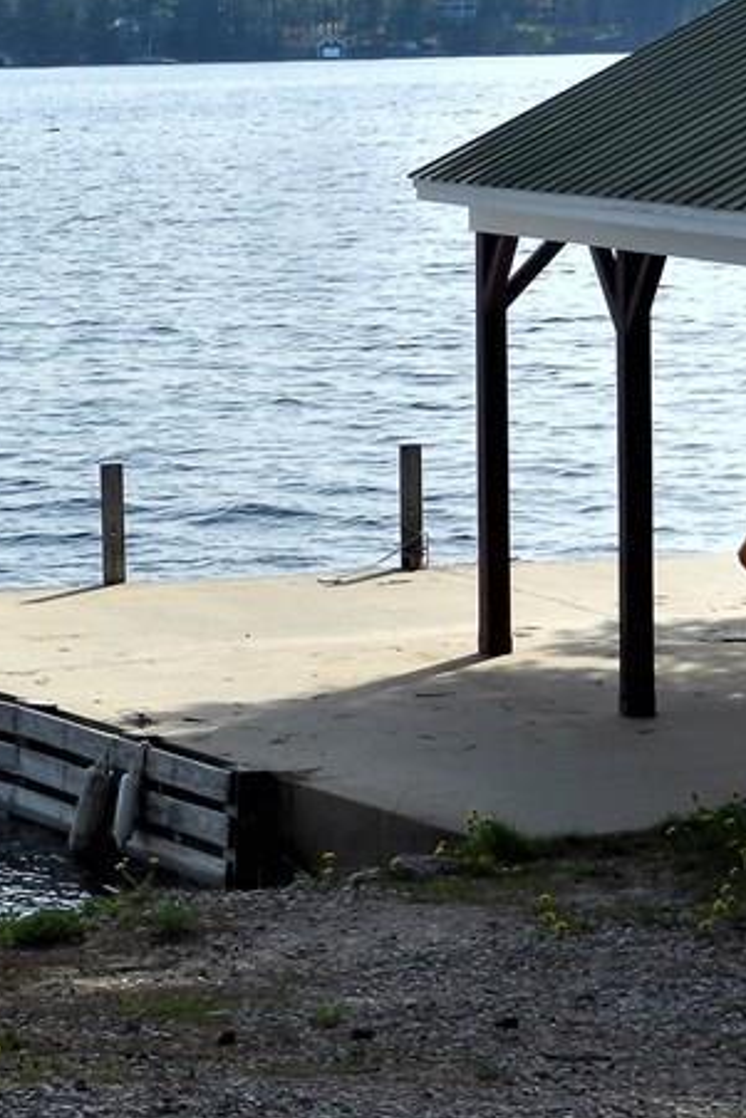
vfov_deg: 16.3
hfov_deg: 11.0
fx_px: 3882
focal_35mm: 125
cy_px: 333
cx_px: 238
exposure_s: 1/800
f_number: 4.4
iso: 160
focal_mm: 9.4
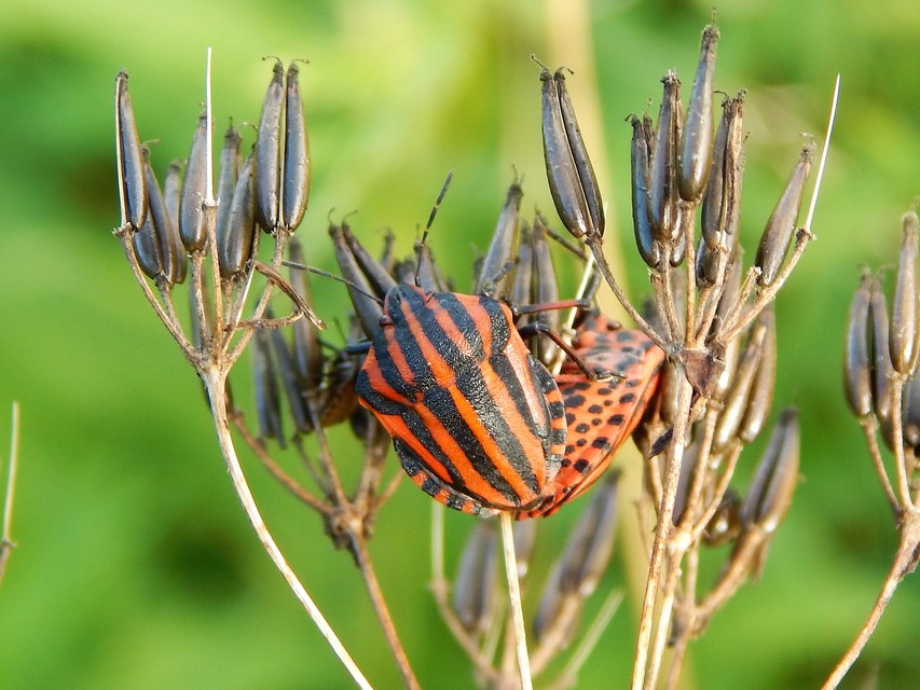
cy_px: 345
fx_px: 2259
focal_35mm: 85
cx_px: 460
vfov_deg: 17.4
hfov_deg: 23.0
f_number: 4.3
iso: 125
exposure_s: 1/80
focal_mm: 15.3
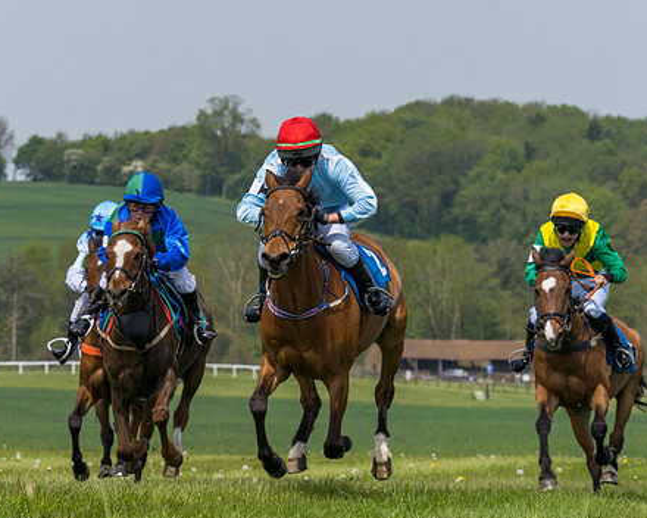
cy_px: 172
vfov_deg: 6.3
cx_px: 253
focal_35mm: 246
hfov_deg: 7.9
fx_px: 4711
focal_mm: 135
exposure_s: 1/2000
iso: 400
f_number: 9
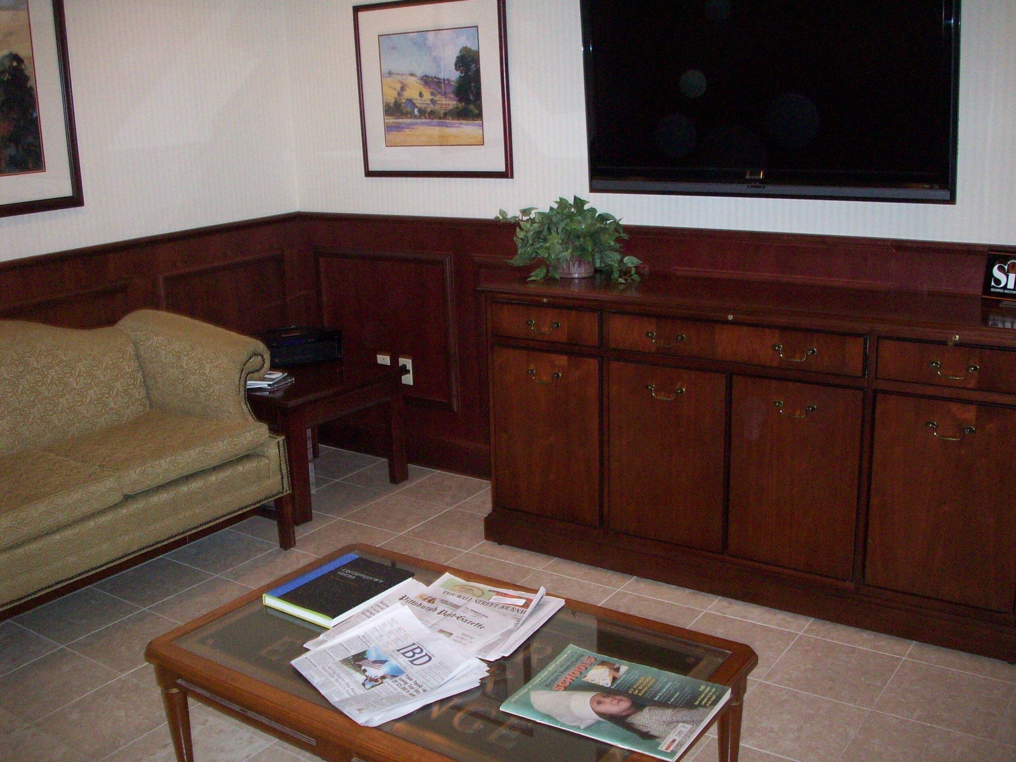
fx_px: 1086
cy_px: 381
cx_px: 508
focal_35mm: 37
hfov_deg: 50.1
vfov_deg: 38.7
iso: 200
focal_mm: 6.2
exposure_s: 1/64
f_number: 2.8
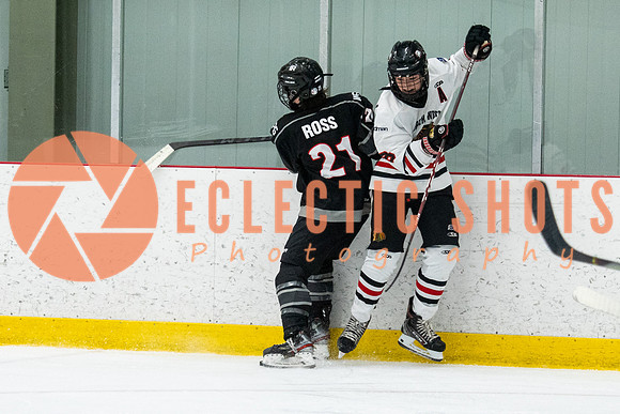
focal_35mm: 273
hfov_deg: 7.5
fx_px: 4703
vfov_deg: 5.0
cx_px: 301
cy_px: 204
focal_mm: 105
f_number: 2.8
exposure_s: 1/640
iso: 2200
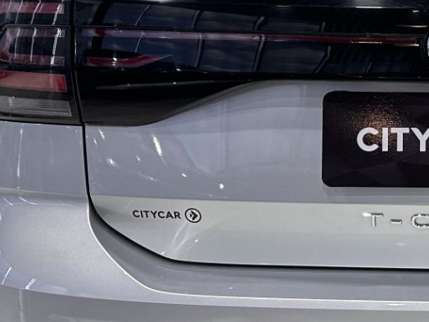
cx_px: 500
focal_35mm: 88
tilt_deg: -13.6
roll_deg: -0.8
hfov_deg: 20.9
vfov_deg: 16.8
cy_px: 140
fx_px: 1091
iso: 160
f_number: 1.78
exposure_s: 1/120
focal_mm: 6.86
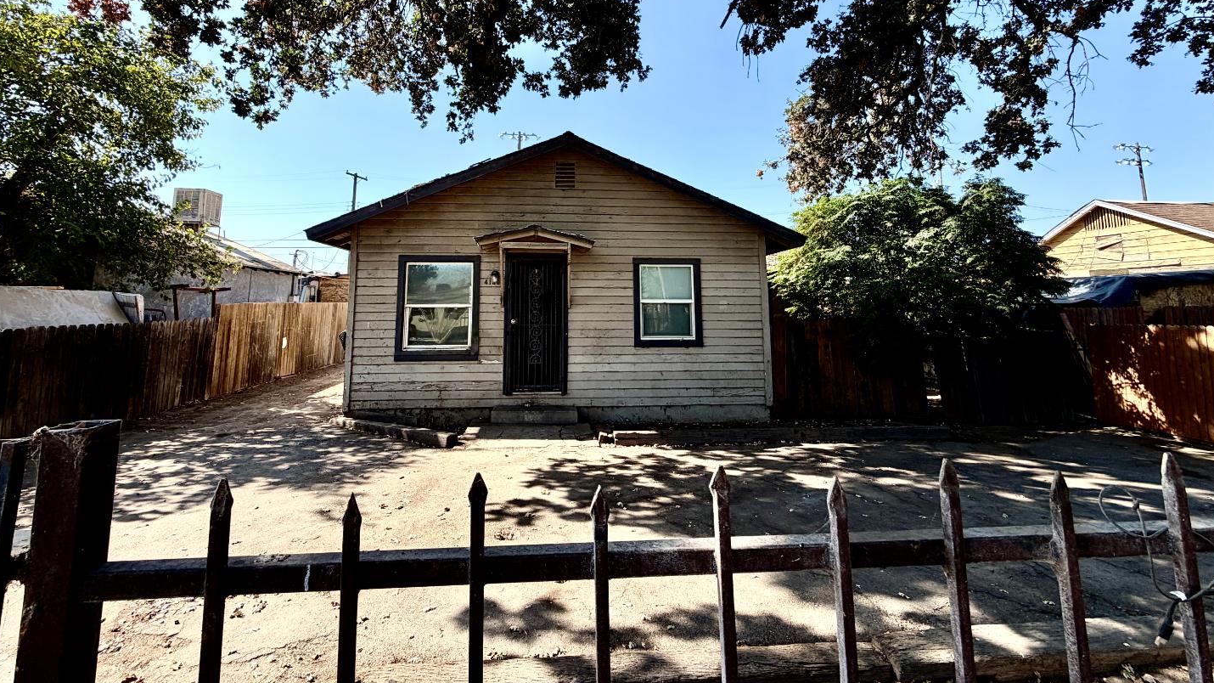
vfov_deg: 65.6
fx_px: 515
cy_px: 237
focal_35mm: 16
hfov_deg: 99.3
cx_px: 586
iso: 40
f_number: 2.2
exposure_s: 1/742
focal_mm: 2.22
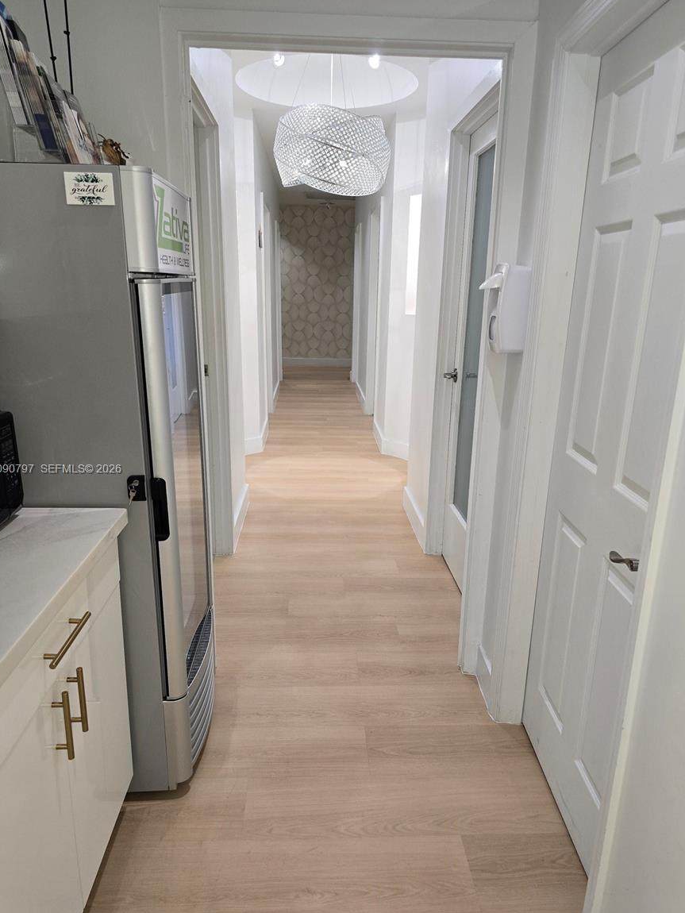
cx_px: 332
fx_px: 633
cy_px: 470
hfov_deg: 56.8
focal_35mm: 24
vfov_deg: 71.6
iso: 80
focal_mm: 6.3
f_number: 1.7
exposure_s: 1/60
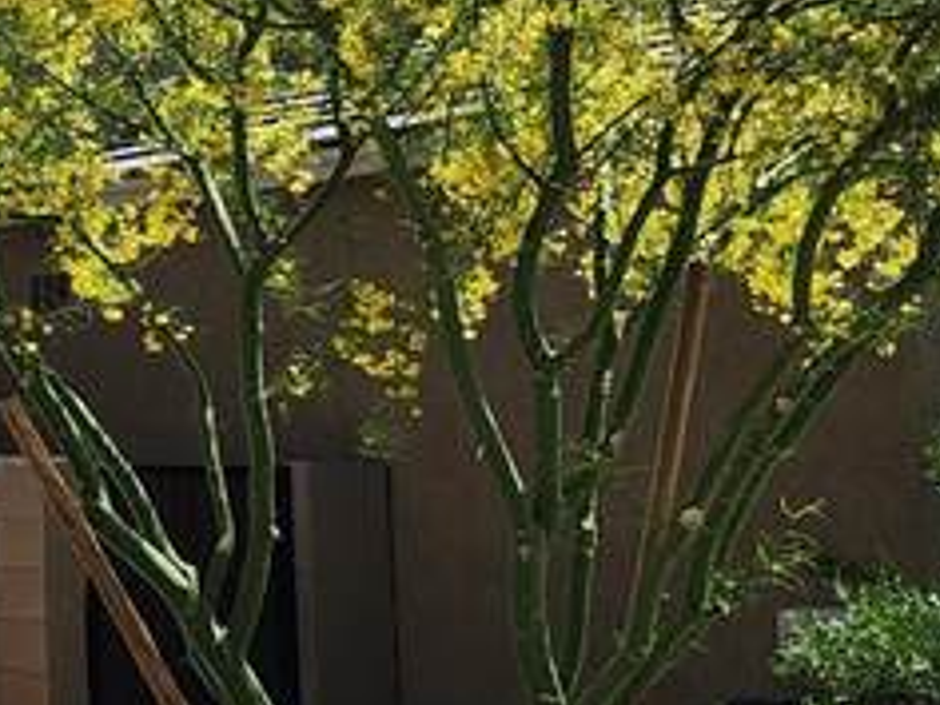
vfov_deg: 11.8
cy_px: 179
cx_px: -757
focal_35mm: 125
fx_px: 3394
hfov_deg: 14.0
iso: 25
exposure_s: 1/1794
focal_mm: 5.54
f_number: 1.8
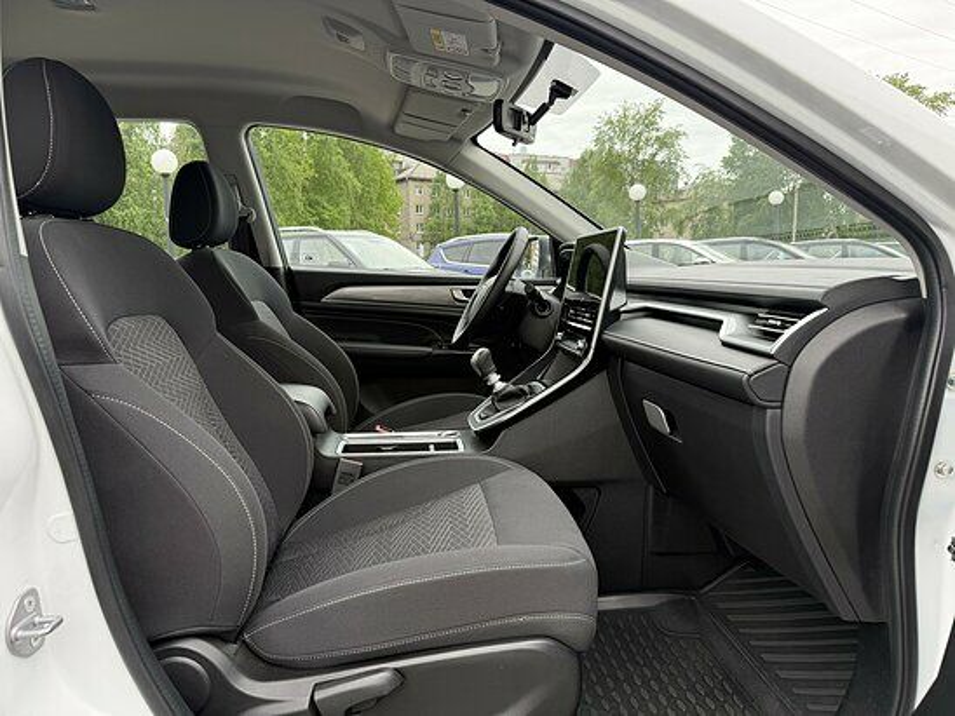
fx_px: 662
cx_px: 478
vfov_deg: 56.8
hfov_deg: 71.6
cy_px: 358
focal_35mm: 24
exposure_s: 1/481
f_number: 1.78
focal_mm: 6.76
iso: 100
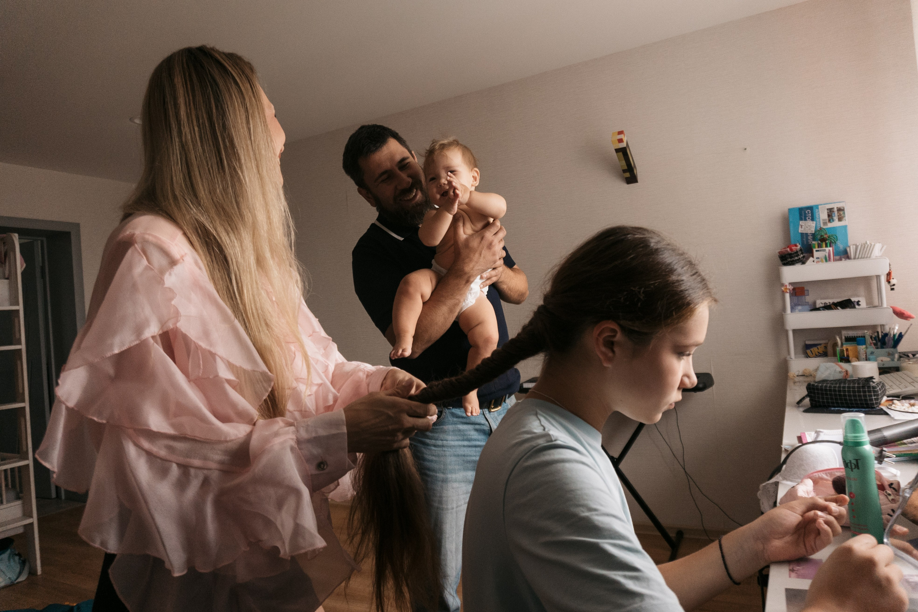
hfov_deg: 73.7
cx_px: 459
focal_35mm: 24
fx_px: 612
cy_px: 306
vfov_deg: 53.1
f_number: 3.5
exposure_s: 1/250
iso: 2000
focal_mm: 16
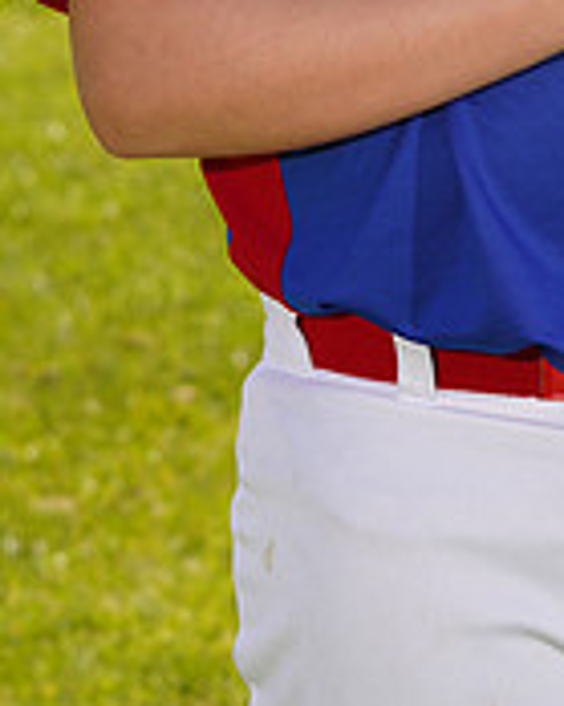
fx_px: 6537
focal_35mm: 313
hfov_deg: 4.9
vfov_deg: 6.1
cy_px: -450
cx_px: 461
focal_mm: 100
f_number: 9
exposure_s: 1/160
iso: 100
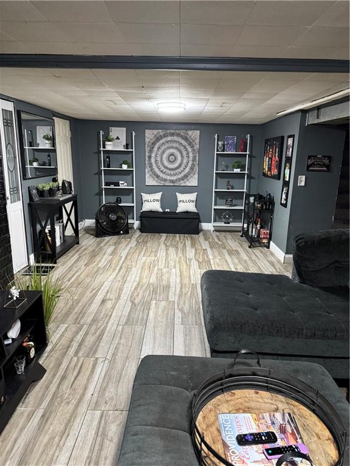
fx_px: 324
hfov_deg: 56.8
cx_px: 175
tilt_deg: -13.2
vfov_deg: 71.6
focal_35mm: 24
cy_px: 233
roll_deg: -1.2
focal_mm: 6.76
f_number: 1.78
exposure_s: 1/60
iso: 640
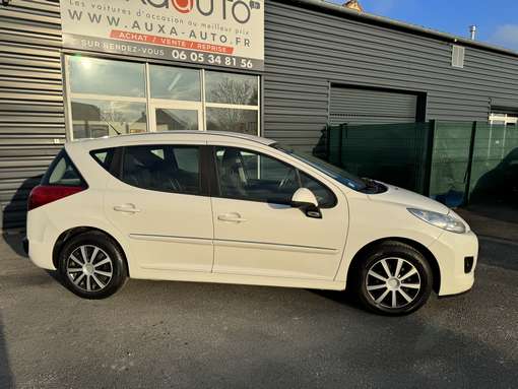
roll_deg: +0.1
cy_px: 194
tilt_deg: -8.3
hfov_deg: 71.6
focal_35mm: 24
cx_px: 259
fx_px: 359
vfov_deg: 56.9
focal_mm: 6.86
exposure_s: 1/7092
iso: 80
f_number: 1.78
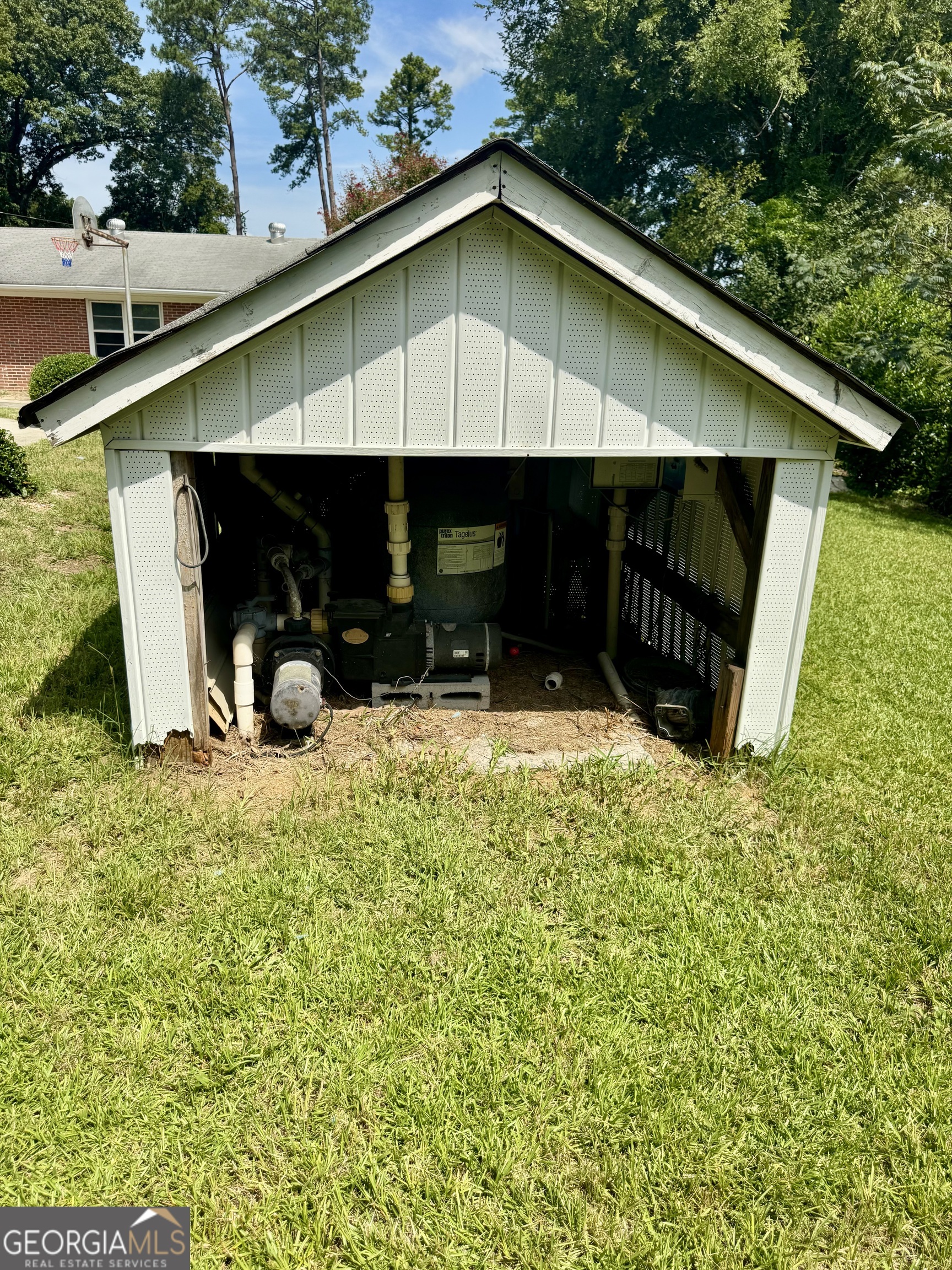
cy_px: 635
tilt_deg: -18.2
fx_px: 880
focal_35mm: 24
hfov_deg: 56.8
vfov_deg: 71.6
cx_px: 476
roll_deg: -1.3
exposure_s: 1/3597
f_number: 1.78
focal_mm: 6.76
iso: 80
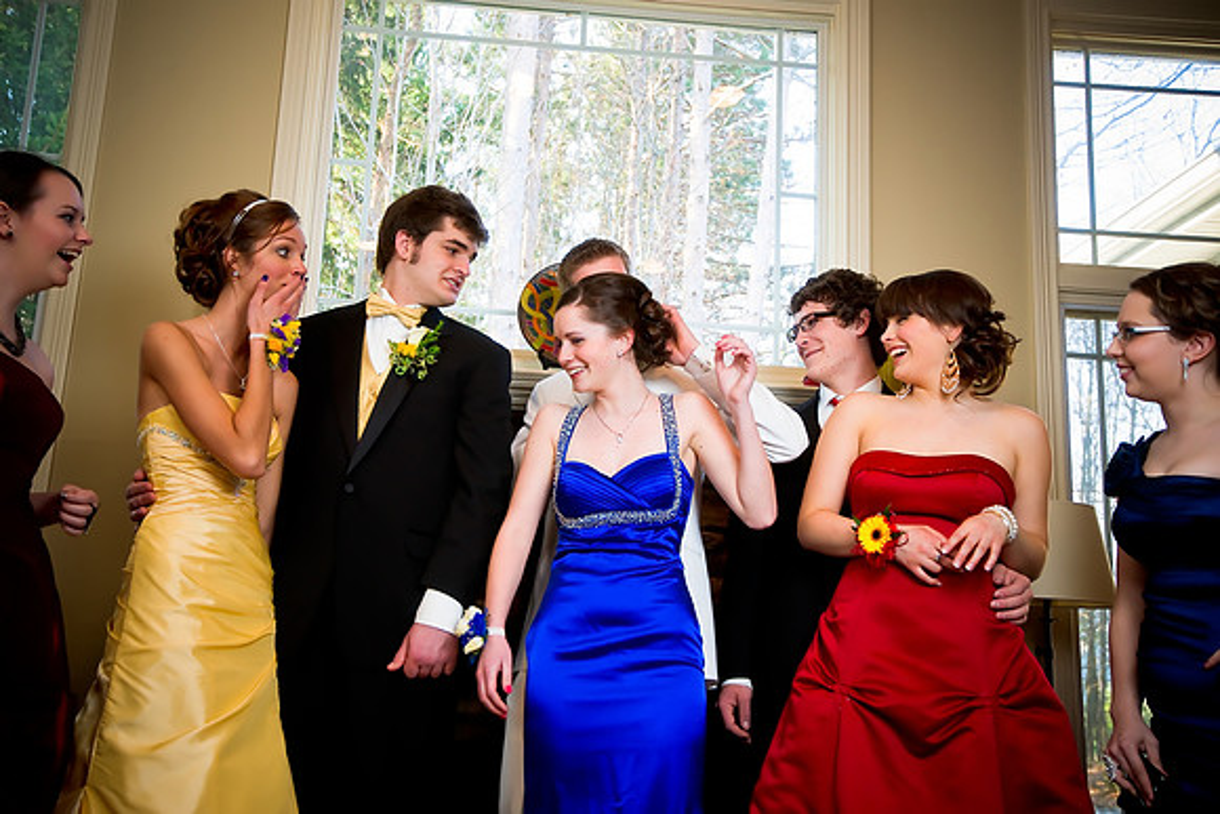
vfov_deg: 37.9
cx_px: 610
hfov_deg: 54.4
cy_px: 407
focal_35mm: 35
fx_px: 1186
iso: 400
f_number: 5.6
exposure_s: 1/50
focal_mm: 35
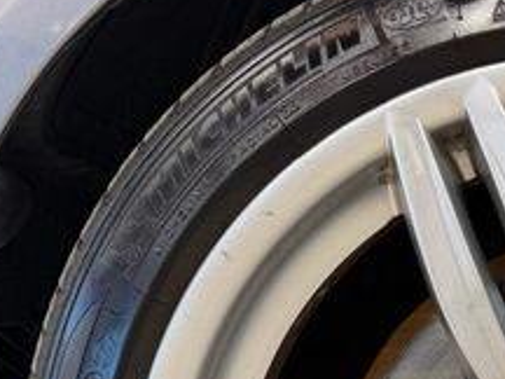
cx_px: 601
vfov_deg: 19.5
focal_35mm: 71
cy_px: 452
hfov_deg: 24.8
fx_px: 1036
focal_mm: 6.76
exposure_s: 1/120
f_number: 1.78
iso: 100
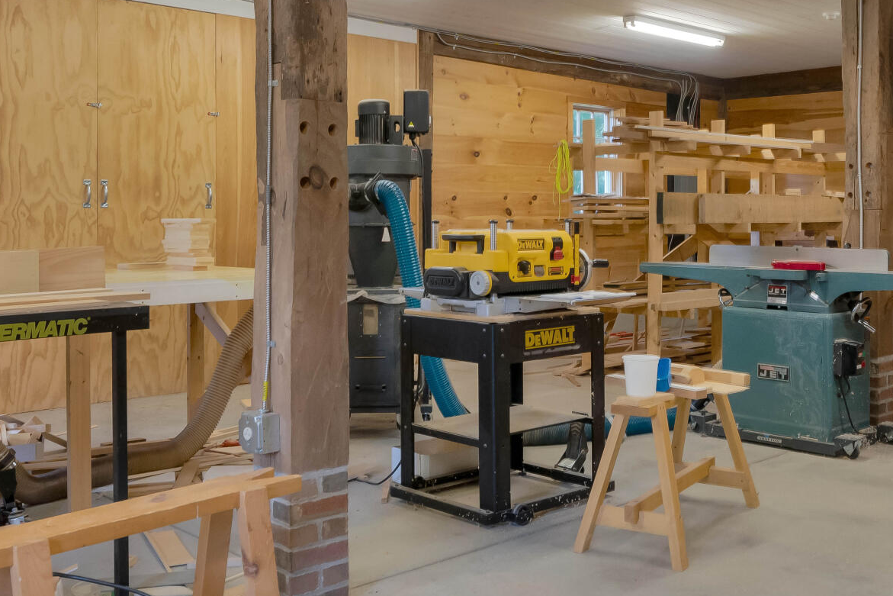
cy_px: 235
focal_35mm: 41
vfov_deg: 32.5
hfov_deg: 47.4
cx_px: 452
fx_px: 1017
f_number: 8
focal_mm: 16
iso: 800
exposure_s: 1/90
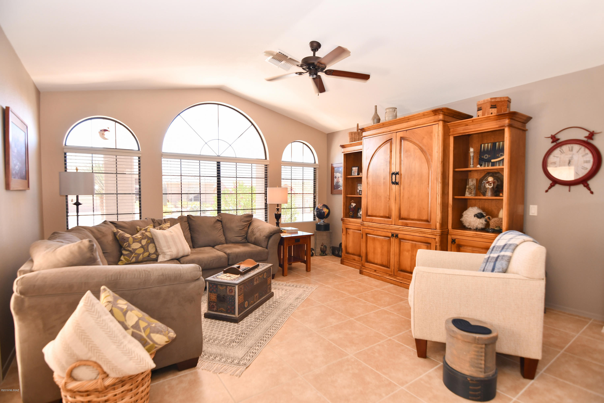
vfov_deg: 73.7
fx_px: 268
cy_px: 202
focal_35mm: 16
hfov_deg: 96.7
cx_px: 302
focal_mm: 11
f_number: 4
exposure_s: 1/60
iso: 280
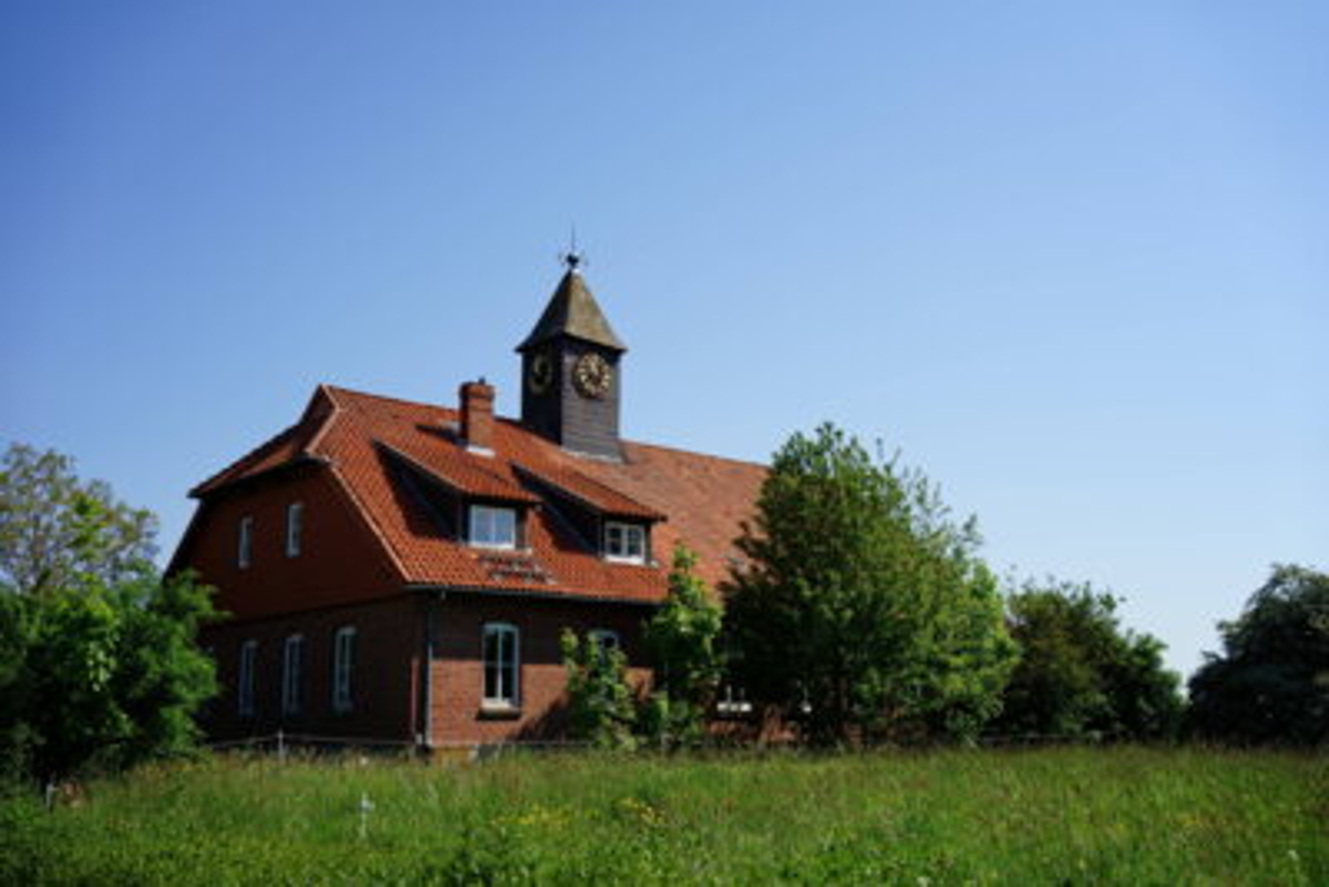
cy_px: 444
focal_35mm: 35
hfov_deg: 54.4
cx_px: 664
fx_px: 1292
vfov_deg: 37.9
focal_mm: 35
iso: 100
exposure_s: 1/500
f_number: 6.3
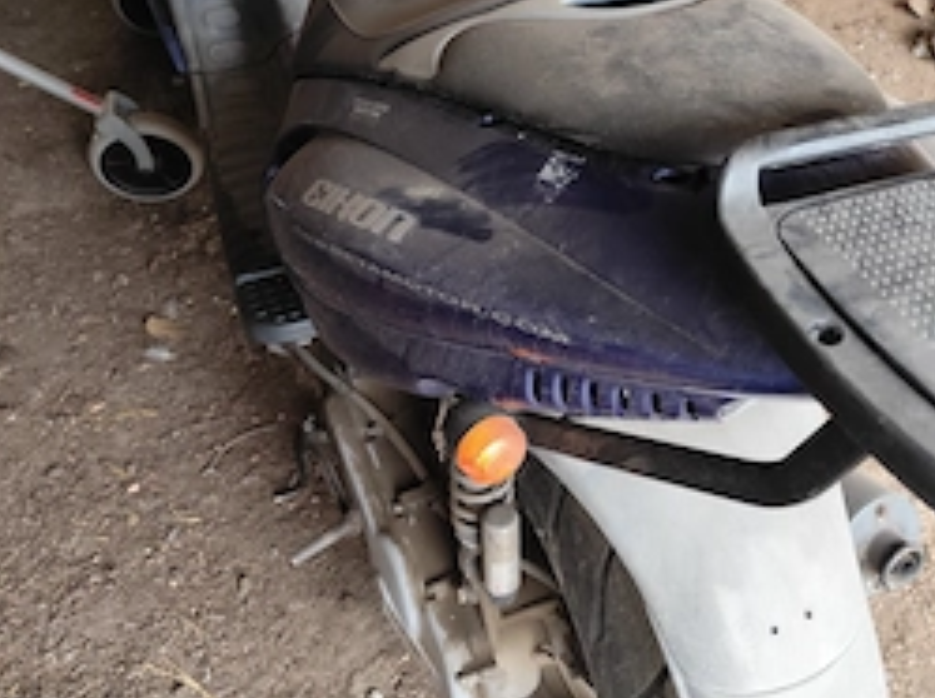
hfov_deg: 50.1
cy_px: 191
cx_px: 511
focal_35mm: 37
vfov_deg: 37.8
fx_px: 998
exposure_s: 1/100
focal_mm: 6.19
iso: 500
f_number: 1.65
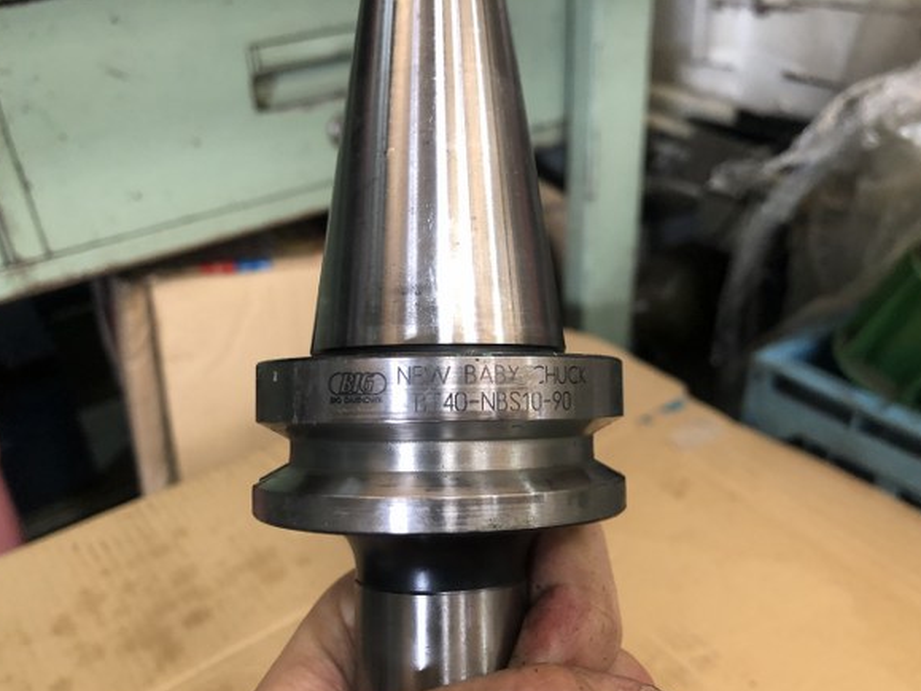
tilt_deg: -30.4
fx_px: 771
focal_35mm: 29
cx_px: 455
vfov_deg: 48.2
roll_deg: +3.0
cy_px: 353
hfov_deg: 61.7
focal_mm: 4
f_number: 1.8
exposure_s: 1/15
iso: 64
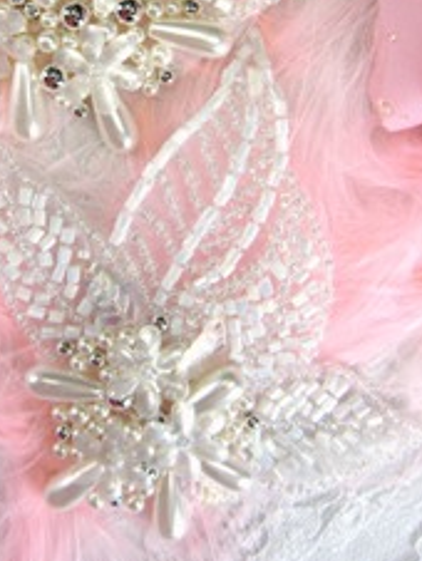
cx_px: 174
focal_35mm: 68
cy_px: 112
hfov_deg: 21.6
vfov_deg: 27.9
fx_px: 1103
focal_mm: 5.9
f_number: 3.8
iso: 64
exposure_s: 1/173
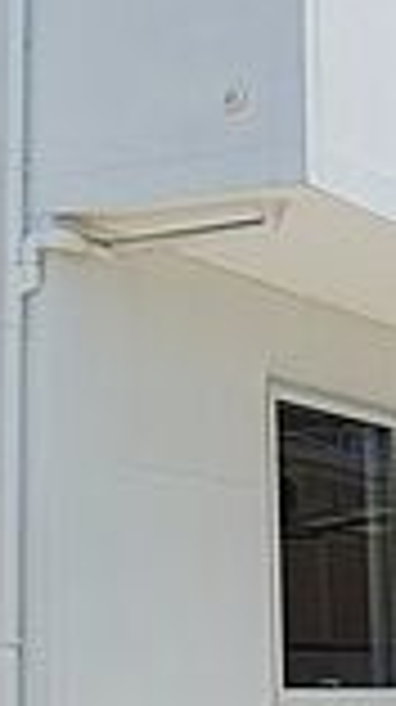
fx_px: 1872
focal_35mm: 100
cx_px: -81
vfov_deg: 21.3
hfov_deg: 11.8
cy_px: 247
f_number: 1.8
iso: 25
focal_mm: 5.23
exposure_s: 1/1333
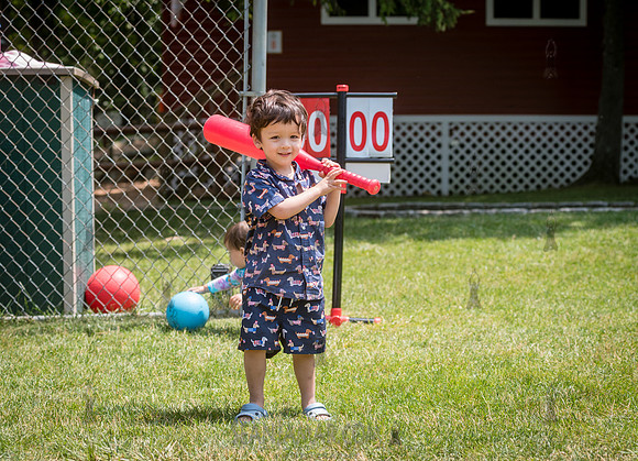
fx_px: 1816
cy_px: 189
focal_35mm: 100
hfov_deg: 19.9
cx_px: 323
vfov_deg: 14.5
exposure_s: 1/500
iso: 200
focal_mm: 80
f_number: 4.5
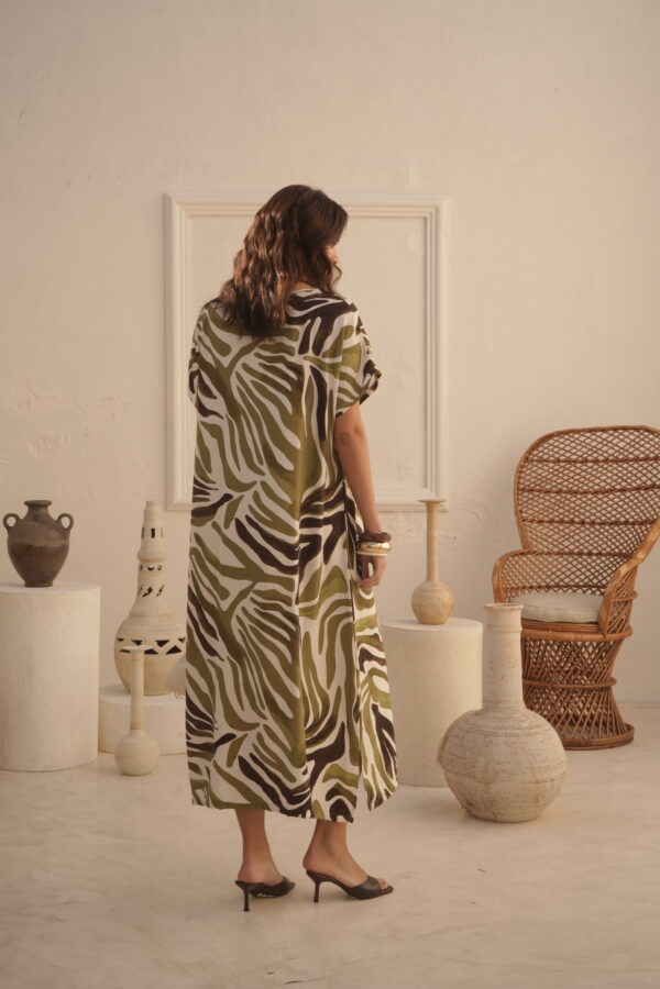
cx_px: 330
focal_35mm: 50
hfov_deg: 27.0
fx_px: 1375
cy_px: 494
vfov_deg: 39.6
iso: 200
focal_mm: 50
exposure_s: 1/125
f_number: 11
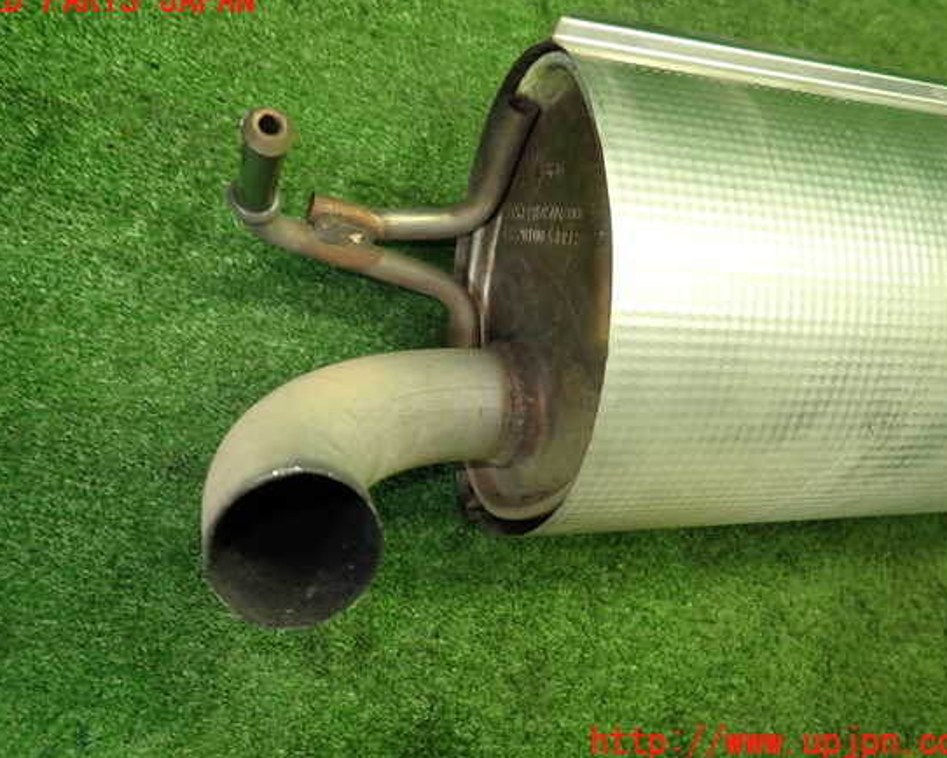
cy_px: 372
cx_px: 461
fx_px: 757
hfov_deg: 64.0
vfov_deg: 53.2
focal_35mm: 27
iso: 200
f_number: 2
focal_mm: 4.5
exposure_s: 1/40
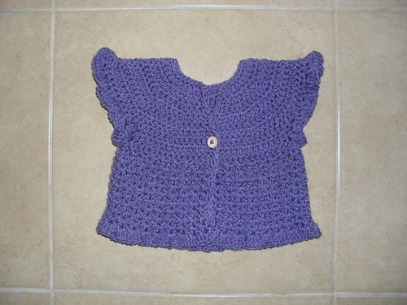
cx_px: 204
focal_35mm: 35
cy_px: 152
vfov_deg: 40.7
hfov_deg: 52.6
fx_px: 412
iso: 200
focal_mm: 6.3
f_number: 3.2
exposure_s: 1/45
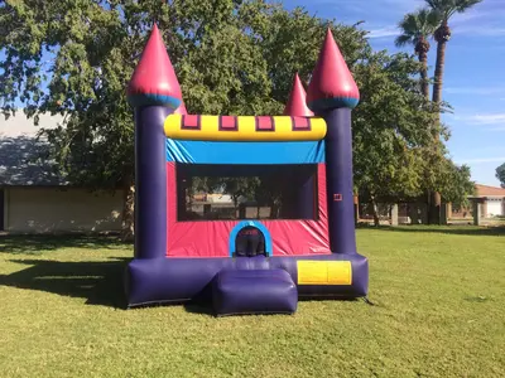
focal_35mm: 30
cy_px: 189
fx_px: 438
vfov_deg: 46.8
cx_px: 252
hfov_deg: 60.0
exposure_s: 1/1109
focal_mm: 4.12
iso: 32
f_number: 2.2
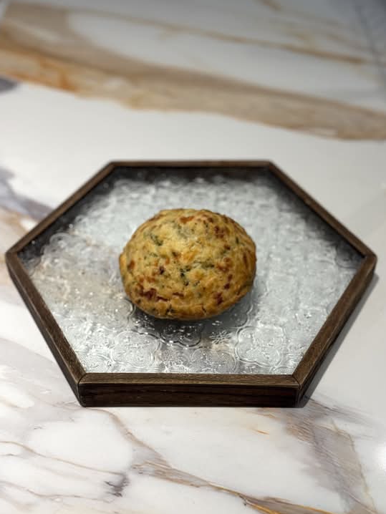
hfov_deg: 29.7
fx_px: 728
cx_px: 191
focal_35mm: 49
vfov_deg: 38.9
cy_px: 257
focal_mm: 6.76
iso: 64
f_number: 1.78
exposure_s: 1/120
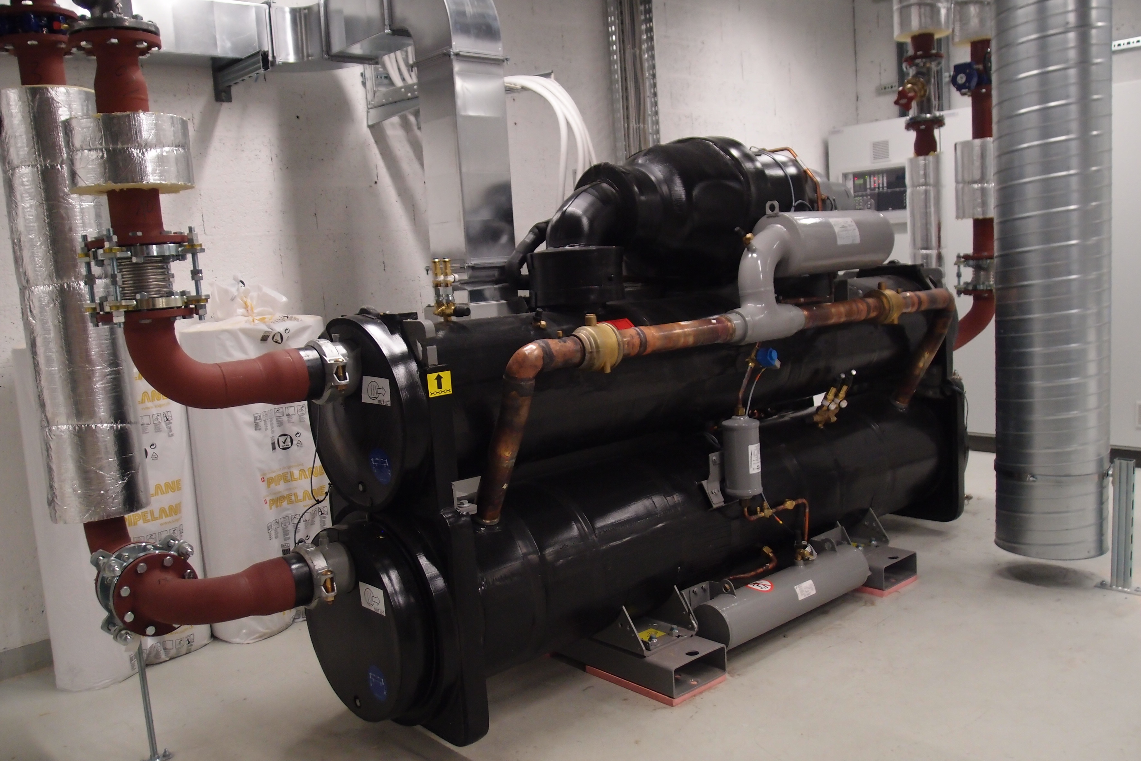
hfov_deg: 61.9
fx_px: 951
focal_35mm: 30
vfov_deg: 43.6
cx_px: 556
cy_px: 376
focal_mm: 6
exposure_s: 1/30
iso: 200
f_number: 1.8
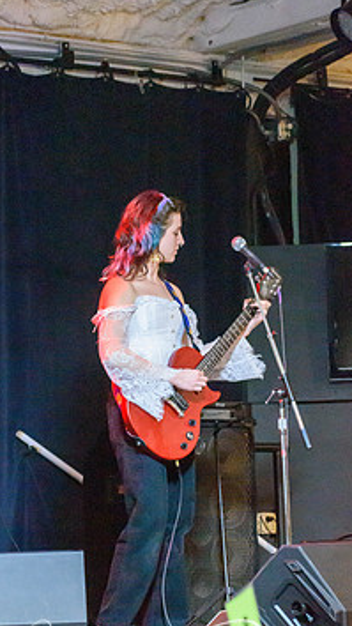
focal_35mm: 140
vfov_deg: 15.3
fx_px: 2324
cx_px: 134
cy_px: 364
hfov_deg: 8.7
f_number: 4.5
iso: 12800
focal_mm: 70
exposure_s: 1/80
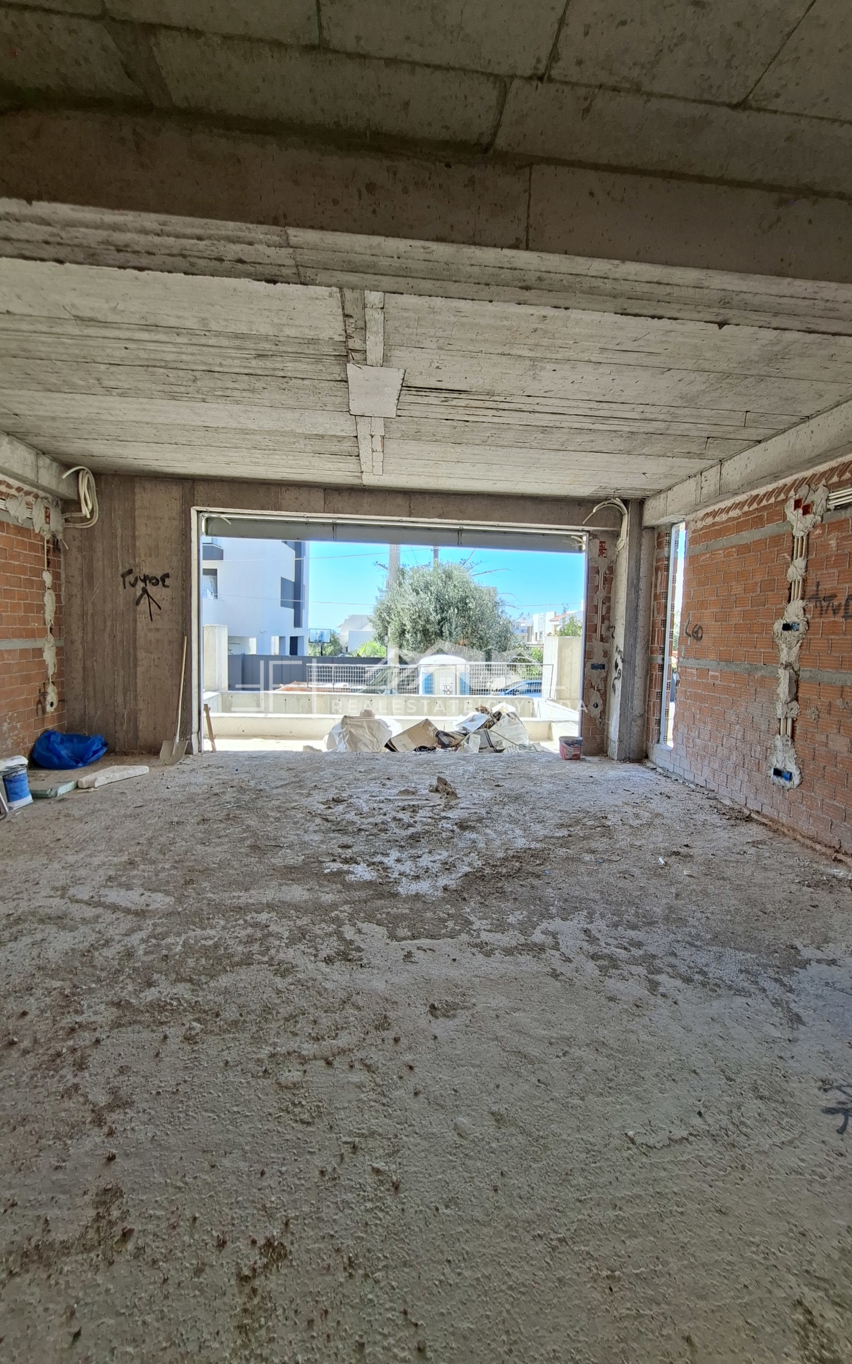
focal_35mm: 14
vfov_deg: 105.3
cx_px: 436
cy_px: 676
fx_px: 520
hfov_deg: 78.6
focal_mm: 1.74
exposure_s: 1/136
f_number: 2.2
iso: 40
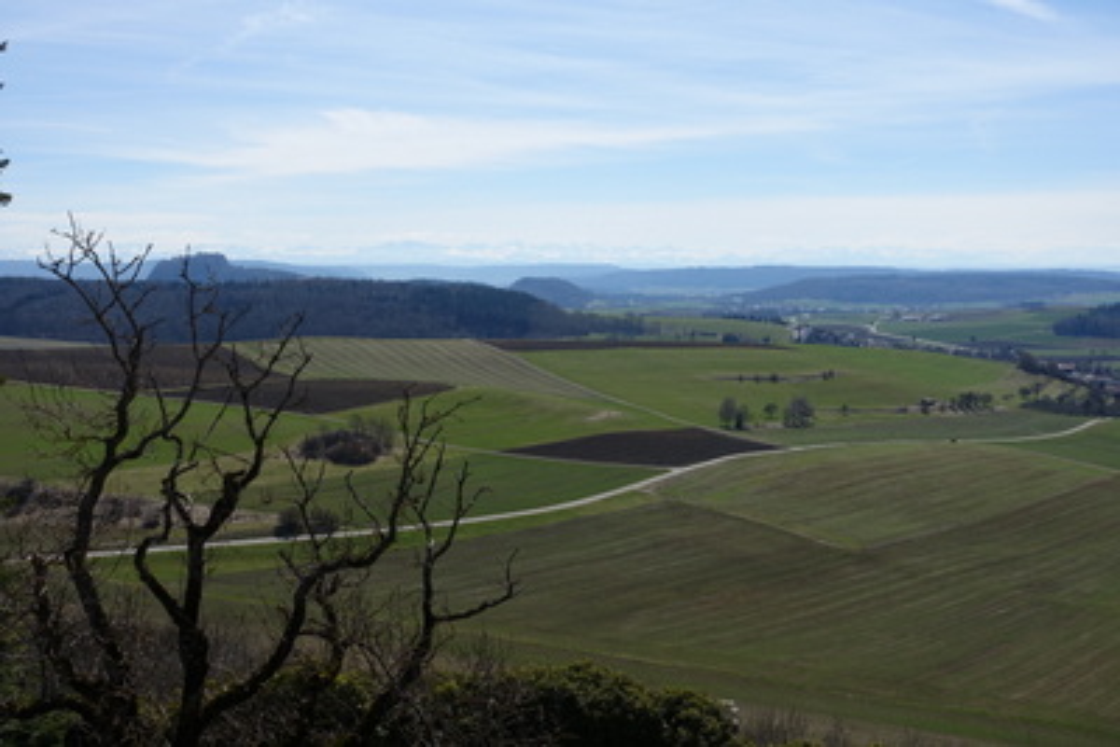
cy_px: 374
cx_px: 560
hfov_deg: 51.9
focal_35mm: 37
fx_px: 1151
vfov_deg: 36.0
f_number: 5.6
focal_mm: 13.53
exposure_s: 1/100
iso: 125
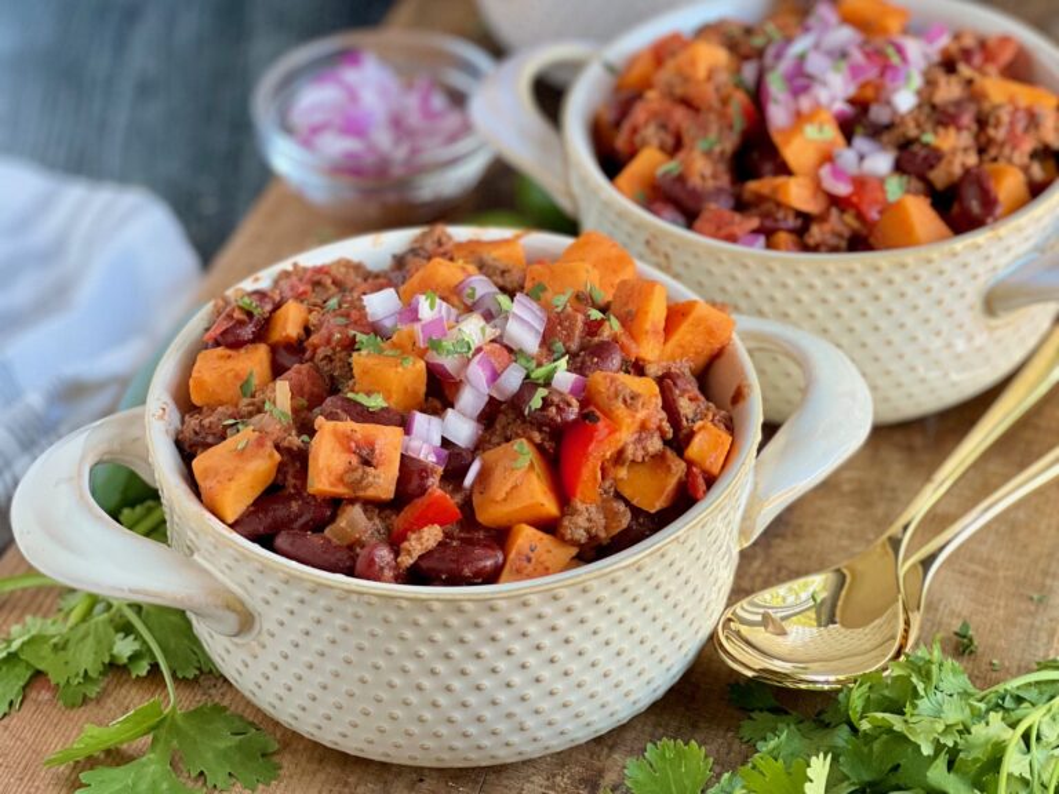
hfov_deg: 25.3
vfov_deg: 19.1
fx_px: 2356
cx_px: 530
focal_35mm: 77
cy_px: 397
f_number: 2.8
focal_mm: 9
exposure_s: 1/92
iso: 250
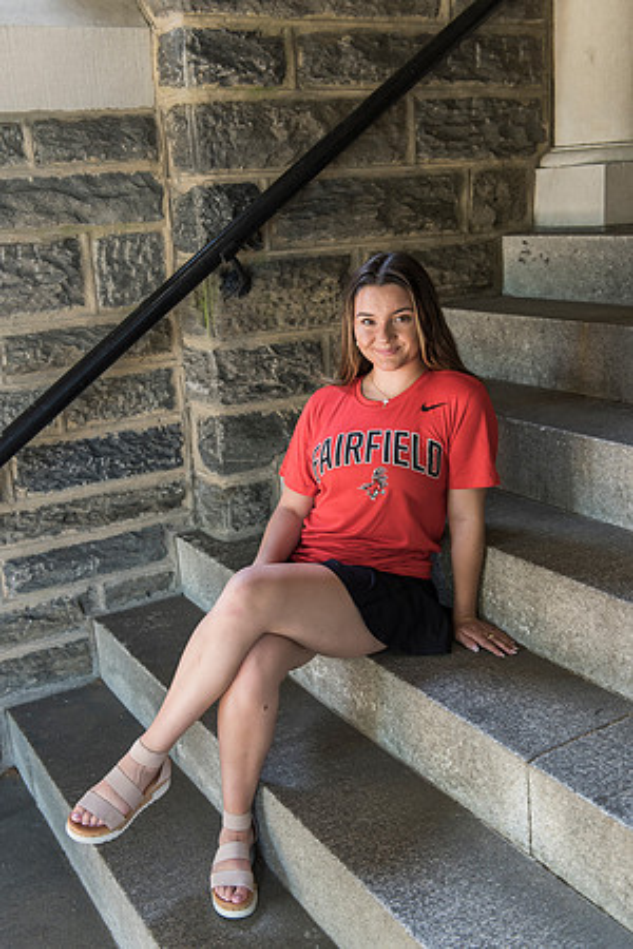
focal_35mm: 38
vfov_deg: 50.7
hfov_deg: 35.1
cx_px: 316
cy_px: 474
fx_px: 1002
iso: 500
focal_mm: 38
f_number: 4
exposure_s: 1/80
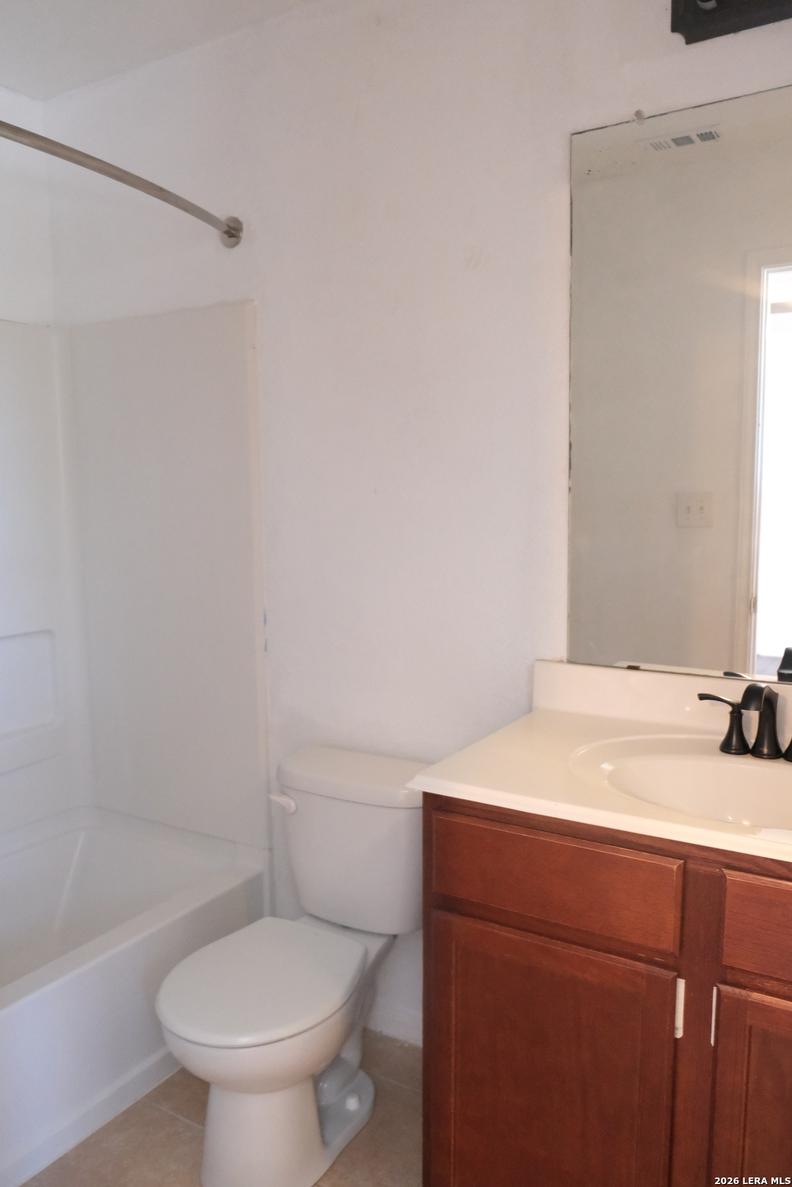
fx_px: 891
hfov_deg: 47.9
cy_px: 594
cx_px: 396
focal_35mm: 27
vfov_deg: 67.4
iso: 6400
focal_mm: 18
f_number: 2.8
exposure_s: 1/60
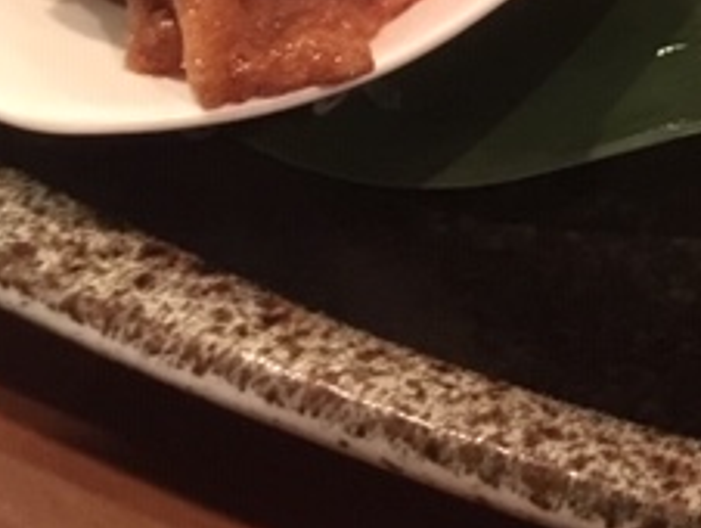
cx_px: 800
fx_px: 1662
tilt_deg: -43.3
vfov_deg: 17.4
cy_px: -62
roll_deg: +0.8
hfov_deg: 22.3
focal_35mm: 82
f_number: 2.2
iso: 800
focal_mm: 4.15
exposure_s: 1/15
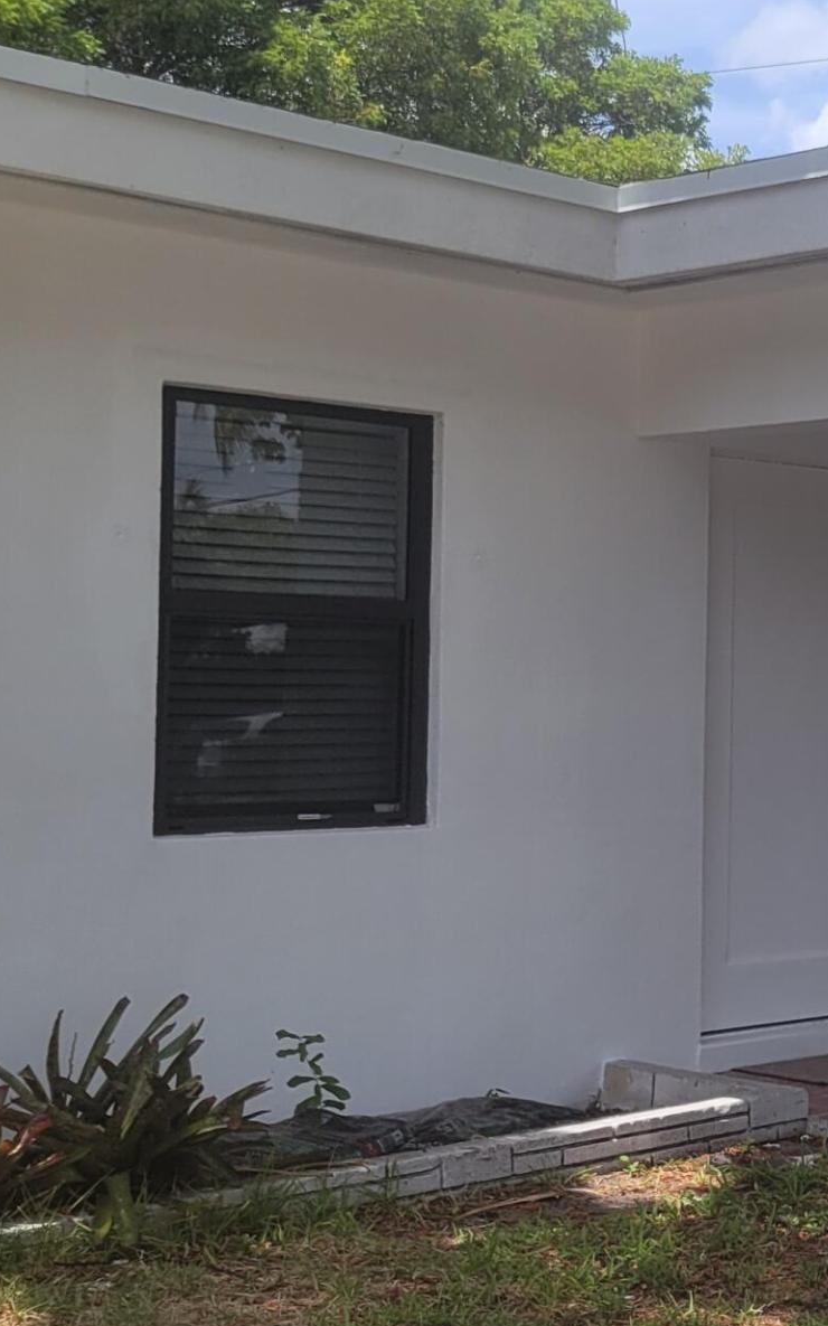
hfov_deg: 18.3
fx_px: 2421
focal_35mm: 67
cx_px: 1033
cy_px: 634
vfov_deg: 30.6
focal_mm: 5.4
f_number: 1.8
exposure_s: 1/2082
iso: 40
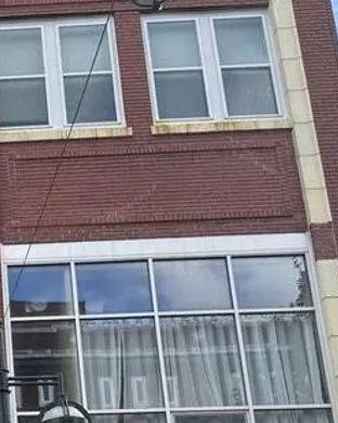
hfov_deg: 17.0
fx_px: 1025
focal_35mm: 82
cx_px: -165
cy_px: 414
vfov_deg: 22.5
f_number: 1.78
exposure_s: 1/1285
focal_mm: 6.76
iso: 80
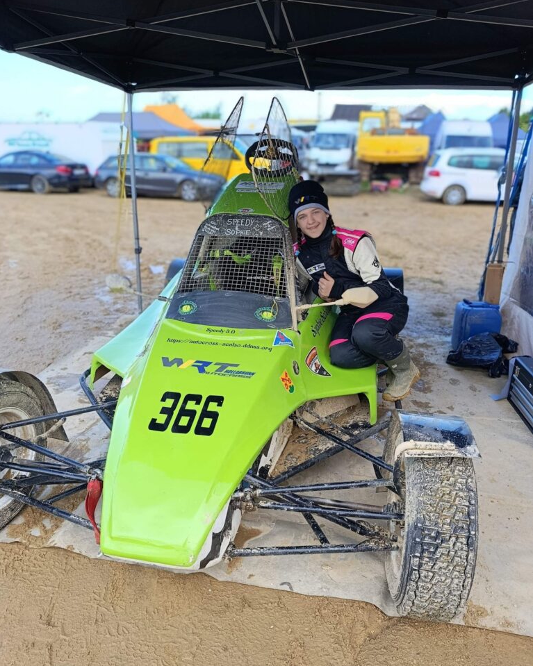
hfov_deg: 58.8
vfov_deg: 70.2
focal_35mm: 24
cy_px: 349
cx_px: 266
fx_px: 473
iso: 52
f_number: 1.65
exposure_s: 1/100
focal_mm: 6.11
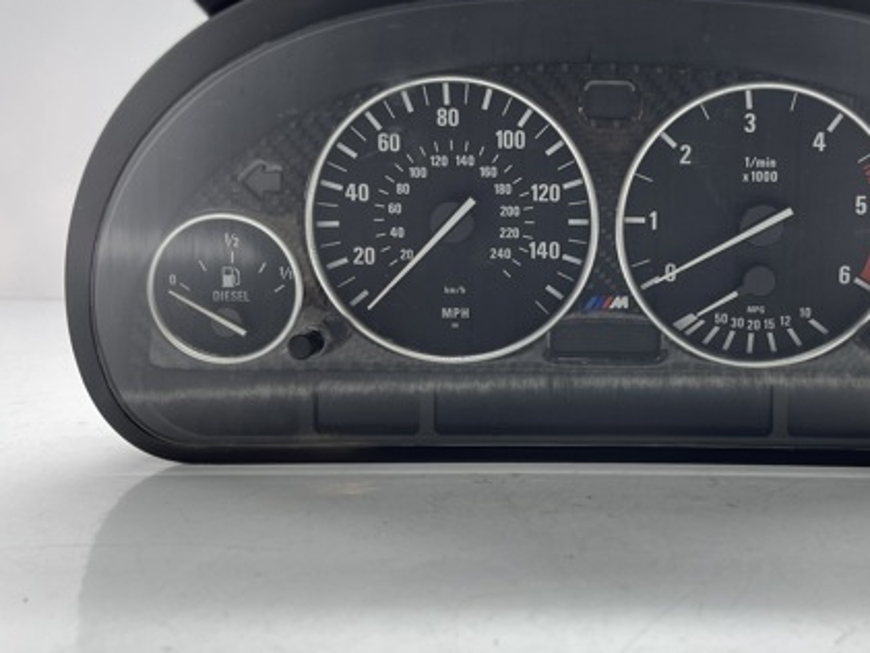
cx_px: 591
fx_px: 955
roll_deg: -0.6
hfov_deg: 48.0
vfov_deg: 37.7
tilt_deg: -6.7
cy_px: 306
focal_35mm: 38
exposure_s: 1/195
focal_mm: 5.1
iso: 32
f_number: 1.6
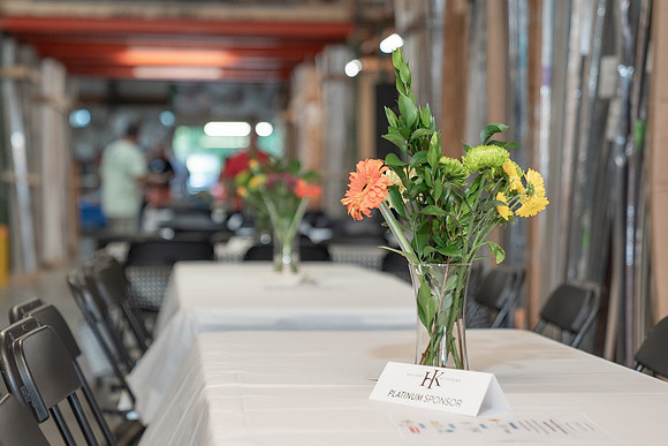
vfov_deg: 16.1
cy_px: 212
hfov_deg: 24.0
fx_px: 1575
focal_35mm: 85
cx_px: 327
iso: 800
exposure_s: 1/200
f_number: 2.8
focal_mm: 70
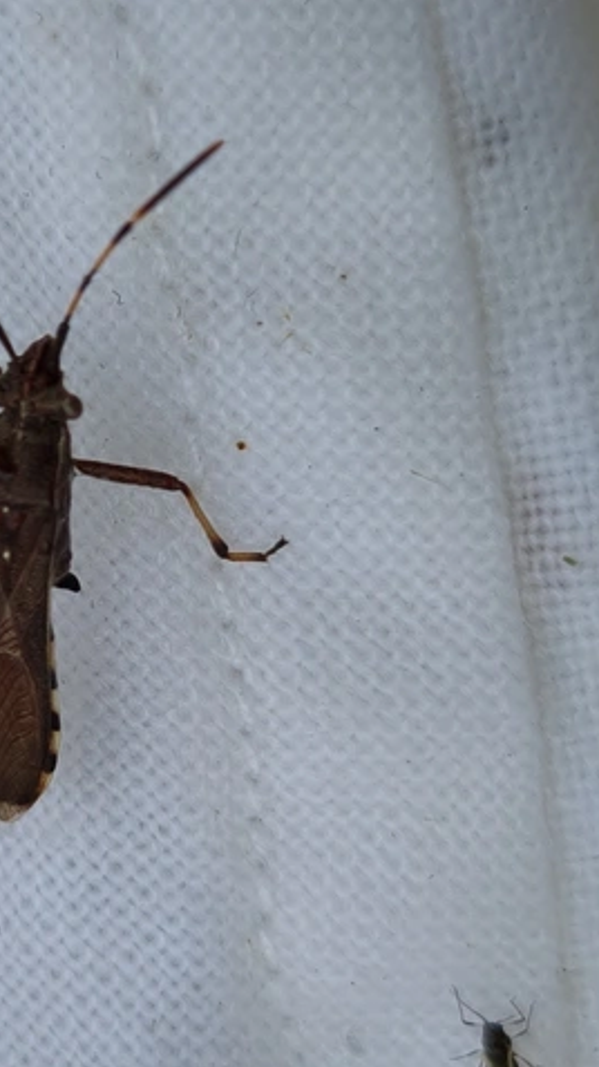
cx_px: 11
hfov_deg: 29.3
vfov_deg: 52.8
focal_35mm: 38
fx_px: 1074
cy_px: 534
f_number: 1.8
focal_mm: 5.4
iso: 50
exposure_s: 1/1111
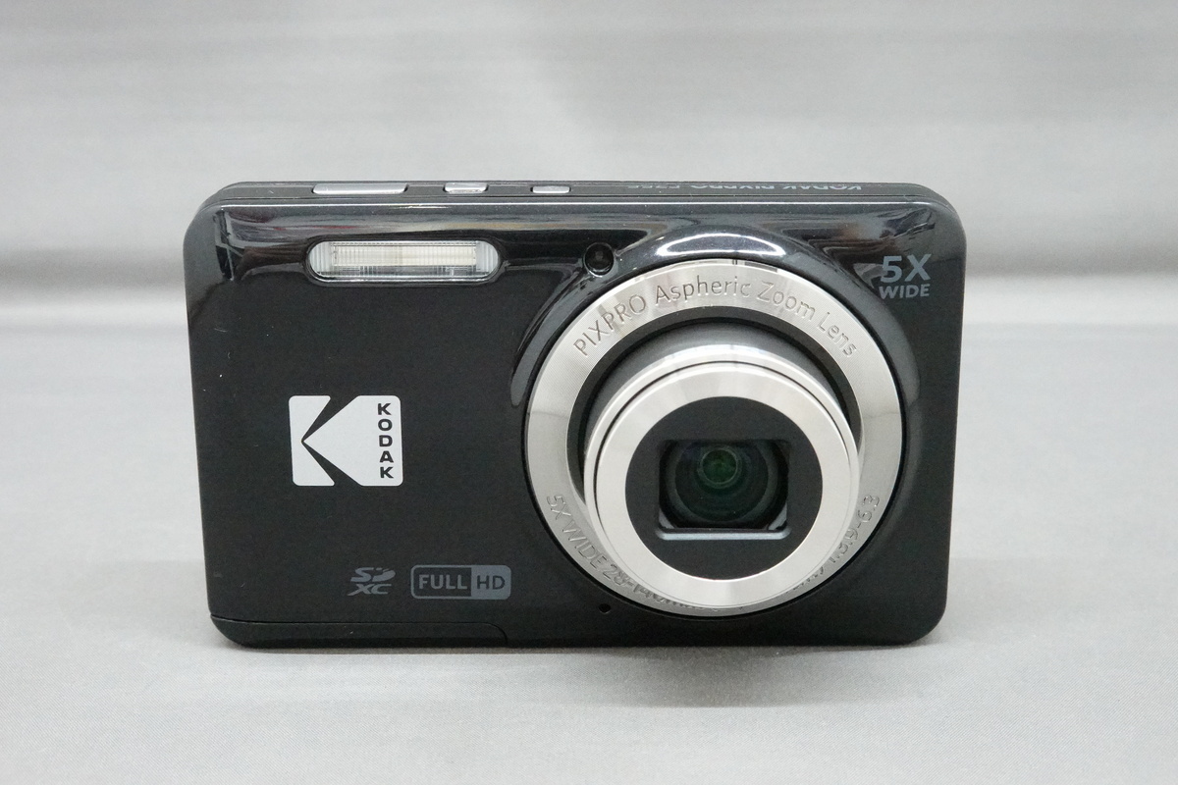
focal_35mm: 58
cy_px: 392
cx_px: 589
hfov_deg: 34.5
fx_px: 1898
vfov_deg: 23.4
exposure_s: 1/60
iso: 6400
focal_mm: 21.56
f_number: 8
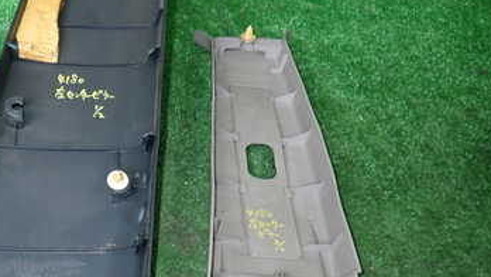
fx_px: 612
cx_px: 76
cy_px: 178
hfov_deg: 41.2
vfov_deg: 25.4
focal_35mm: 47
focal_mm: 4.5
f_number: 2
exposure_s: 1/30
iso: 200
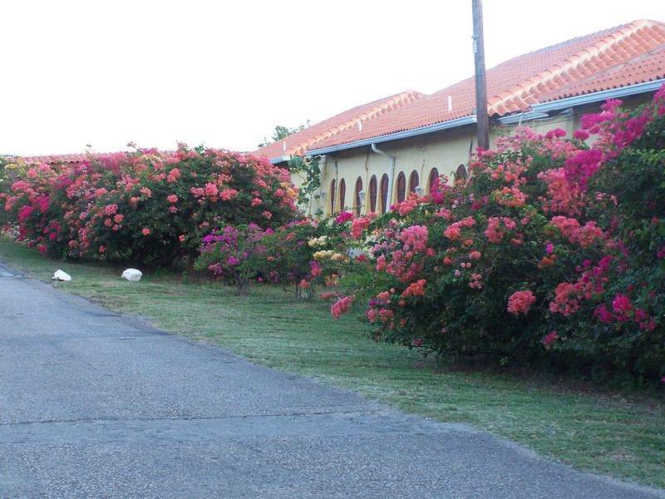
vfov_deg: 19.6
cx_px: 332
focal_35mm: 75
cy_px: 250
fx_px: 1441
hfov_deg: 26.0
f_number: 3.2
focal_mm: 12.4
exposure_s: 1/45
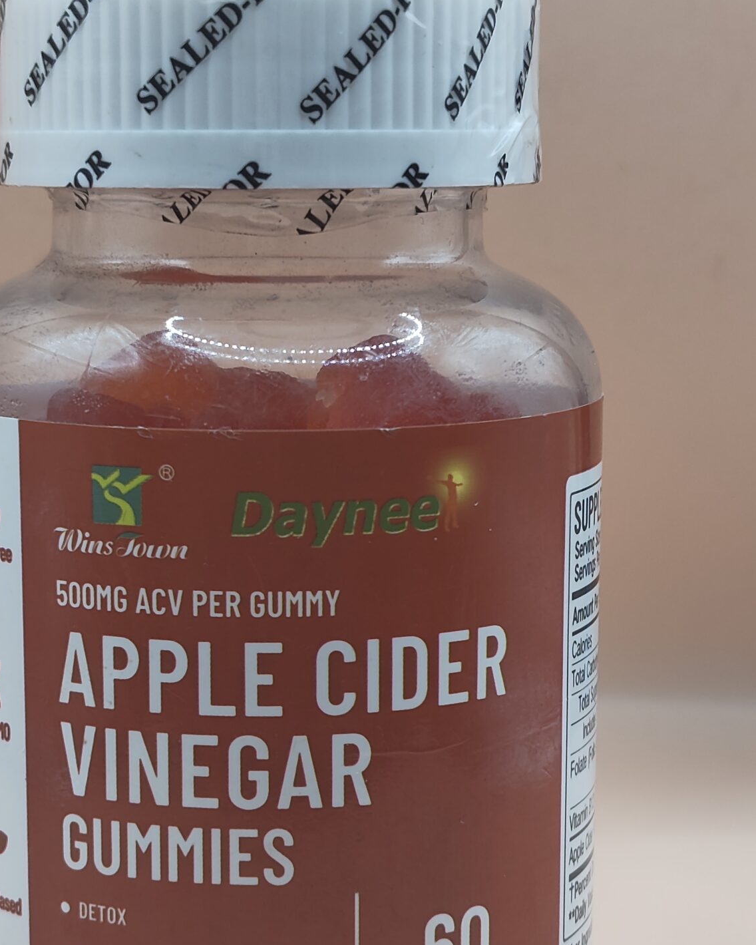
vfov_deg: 21.7
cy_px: 580
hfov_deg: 17.5
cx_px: 326
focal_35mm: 88
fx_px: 2461
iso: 164
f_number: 1.88
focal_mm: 5.56
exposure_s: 1/100
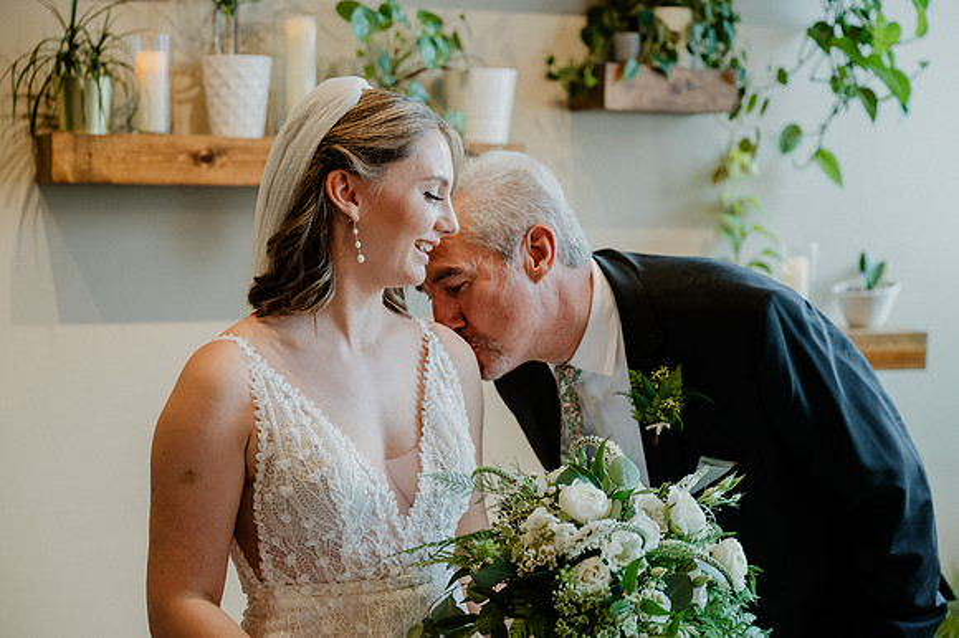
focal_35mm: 63
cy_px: 319
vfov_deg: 21.5
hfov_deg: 31.9
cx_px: 480
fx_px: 1677
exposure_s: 1/125
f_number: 3.2
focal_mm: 63
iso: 1250
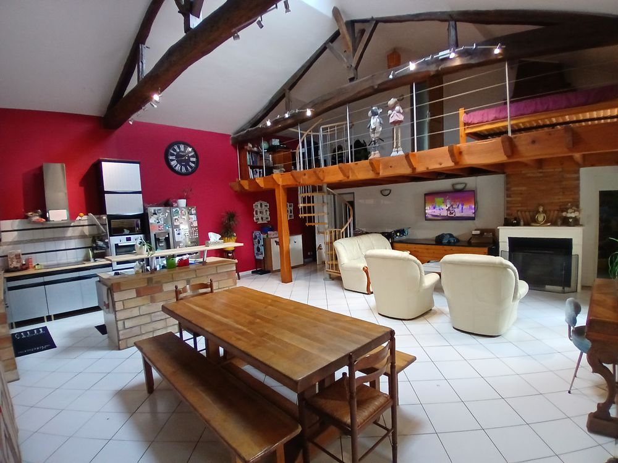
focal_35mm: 17
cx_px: 309
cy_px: 232
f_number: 2.2
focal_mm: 1.4
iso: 250
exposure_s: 1/33.3
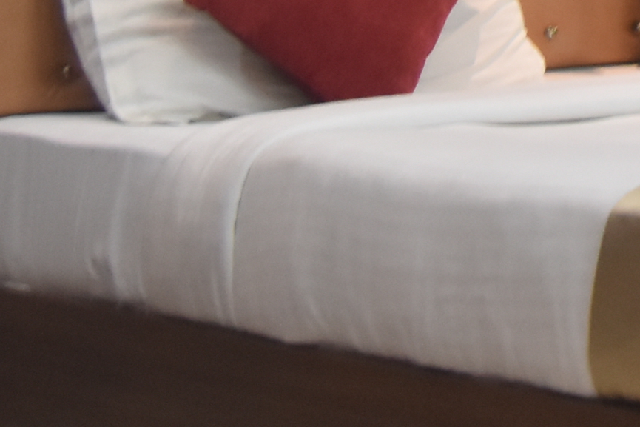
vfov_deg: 8.3
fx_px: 2774
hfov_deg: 11.7
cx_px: 1316
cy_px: -459
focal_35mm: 156
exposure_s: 1/60
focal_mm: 20
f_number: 3.5
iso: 1250
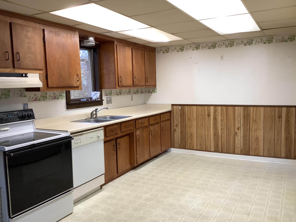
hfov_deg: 58.4
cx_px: 148
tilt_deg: -6.0
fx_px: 265
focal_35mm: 31
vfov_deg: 45.4
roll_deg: +0.5
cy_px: 111
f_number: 2.4
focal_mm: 3.3
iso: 100
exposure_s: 1/60
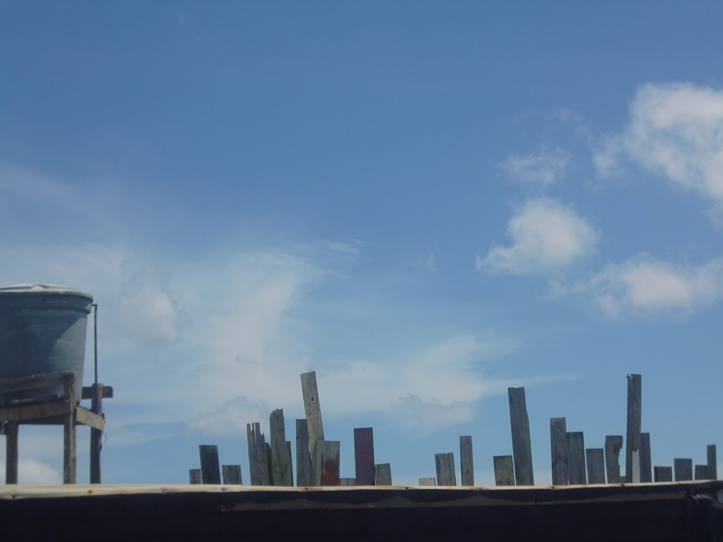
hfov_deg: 24.4
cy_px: 271
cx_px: 362
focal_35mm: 80
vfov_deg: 18.4
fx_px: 1671
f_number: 16
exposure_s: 1/100
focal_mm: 14.3
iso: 160
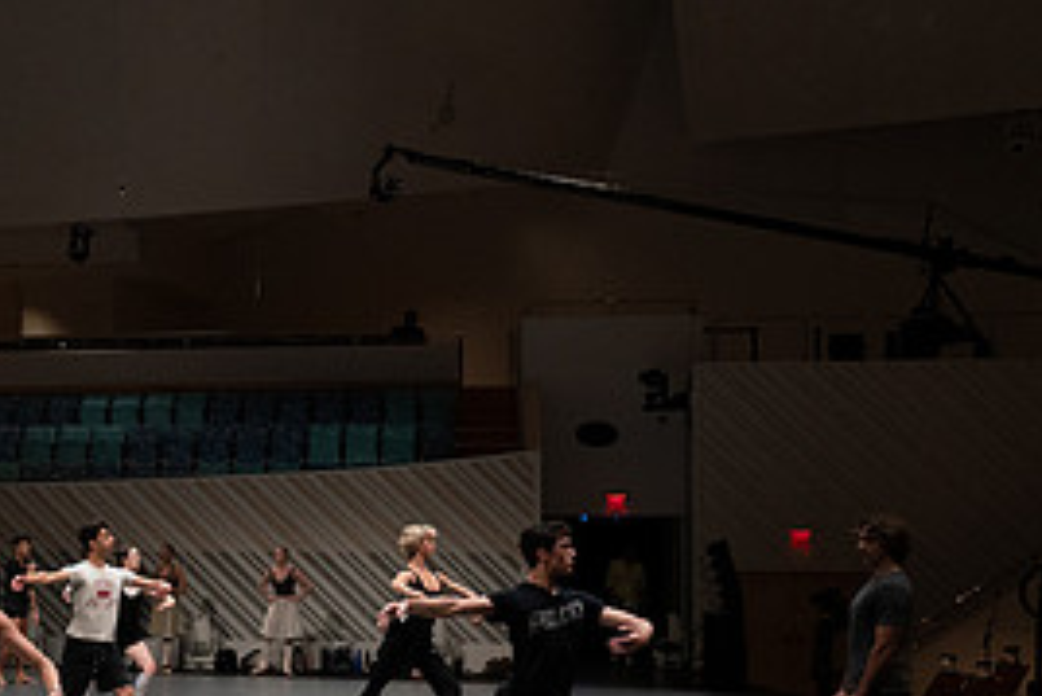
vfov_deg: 25.7
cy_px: 531
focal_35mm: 52
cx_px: -4
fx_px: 1506
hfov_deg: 34.6
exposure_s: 1/400
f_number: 4
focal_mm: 24
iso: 3200
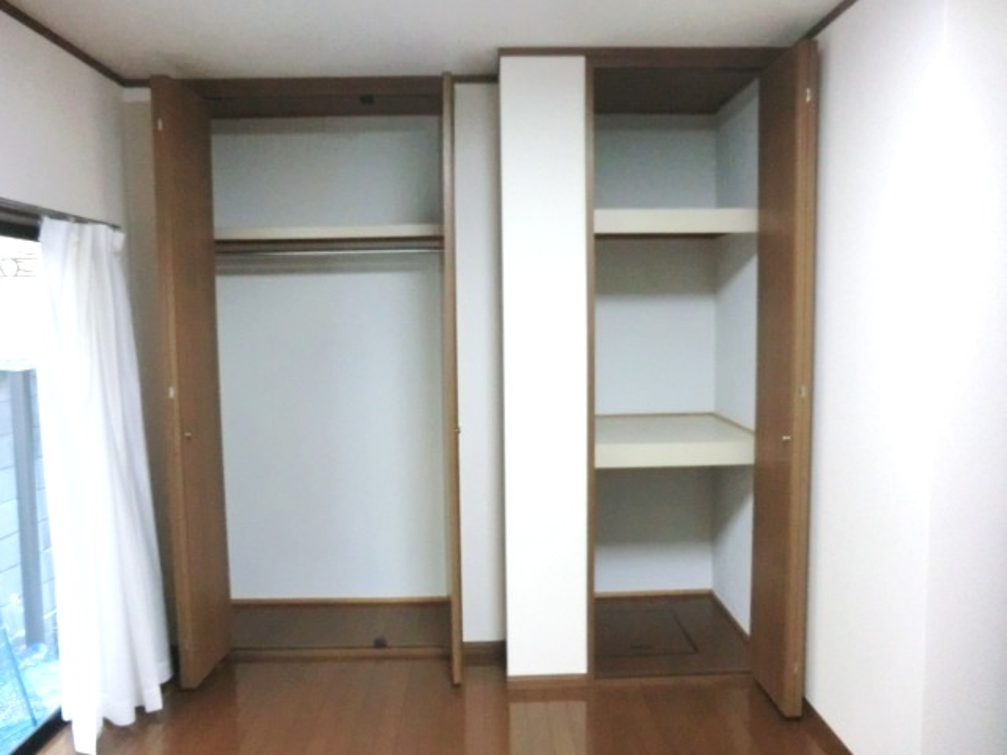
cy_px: 378
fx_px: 698
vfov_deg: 56.8
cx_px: 504
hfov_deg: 71.6
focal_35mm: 24
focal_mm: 4.3
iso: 800
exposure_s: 1/40
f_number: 3.2
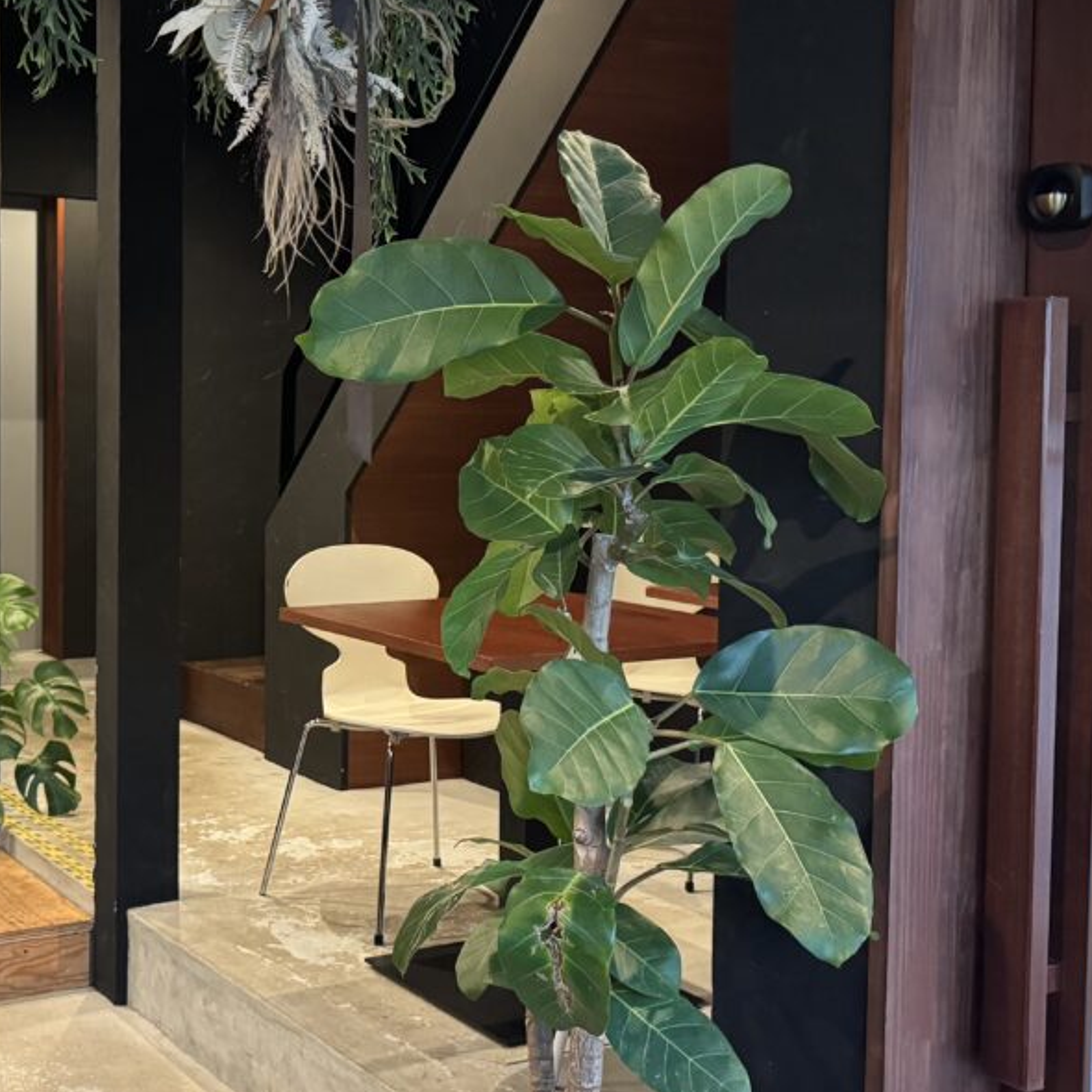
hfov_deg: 35.6
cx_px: 217
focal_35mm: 46
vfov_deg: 36.7
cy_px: 483
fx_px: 1642
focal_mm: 6.76
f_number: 1.78
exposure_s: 1/60
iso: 800
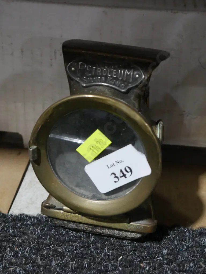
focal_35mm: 64
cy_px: 137
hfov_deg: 22.9
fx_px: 508
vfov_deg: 30.3
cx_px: 103
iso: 3200
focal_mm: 32
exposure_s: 1/80
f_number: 7.1
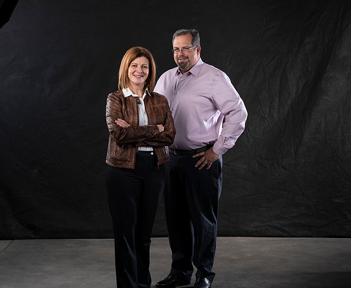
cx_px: 167
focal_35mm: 74
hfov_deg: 25.4
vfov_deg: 21.0
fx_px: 779
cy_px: 142
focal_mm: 58
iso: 80
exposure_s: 1/125
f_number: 6.3
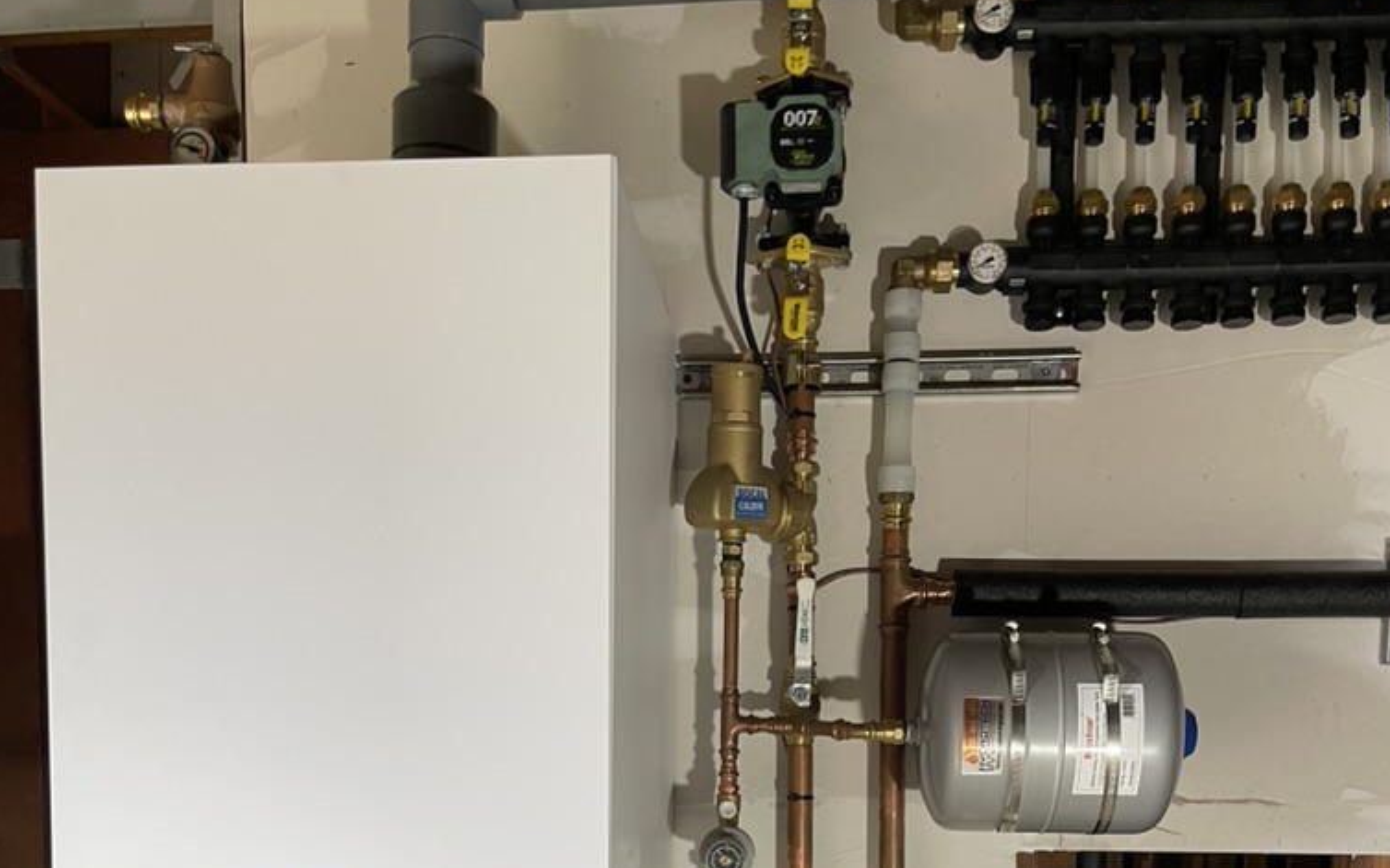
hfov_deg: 54.0
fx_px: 1364
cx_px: 699
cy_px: 805
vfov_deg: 33.2
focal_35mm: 36
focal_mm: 5.1
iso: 125
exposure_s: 1/81
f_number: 1.6
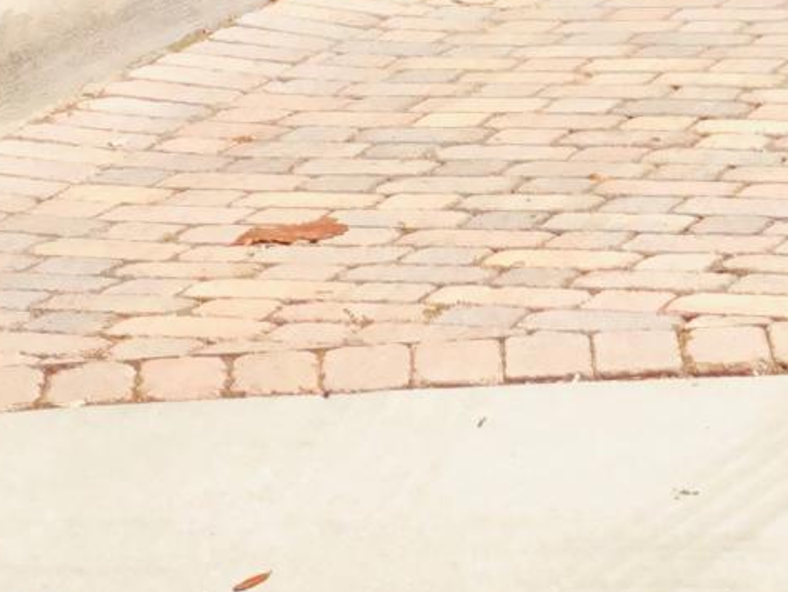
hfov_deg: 8.8
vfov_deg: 6.3
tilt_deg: +3.0
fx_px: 5009
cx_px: 1226
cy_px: -1026
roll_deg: -0.9
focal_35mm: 220
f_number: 2.4
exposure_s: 1/311
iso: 16
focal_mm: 6
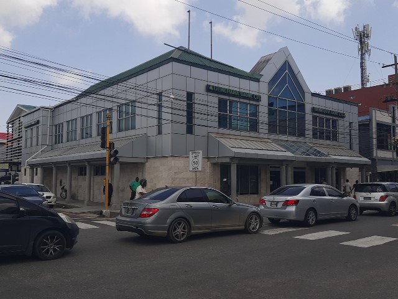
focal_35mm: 26
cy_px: 150
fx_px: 299
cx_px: 199
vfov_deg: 53.1
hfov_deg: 67.3
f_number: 1.7
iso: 40
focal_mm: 3.92
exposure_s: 1/3077
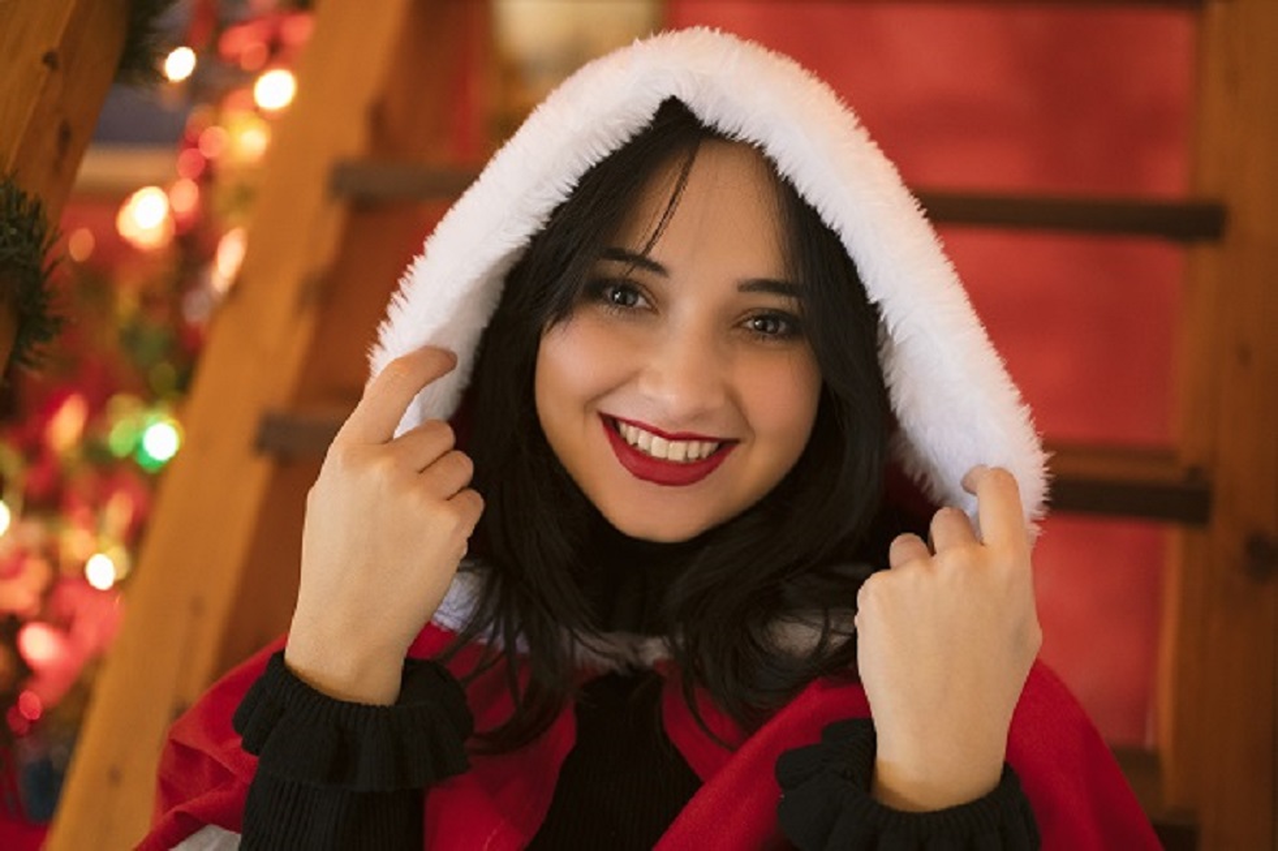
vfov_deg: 27.0
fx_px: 1774
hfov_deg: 39.6
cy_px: 426
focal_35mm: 50
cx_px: 639
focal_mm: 50
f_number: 1.8
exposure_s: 1/80
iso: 3200
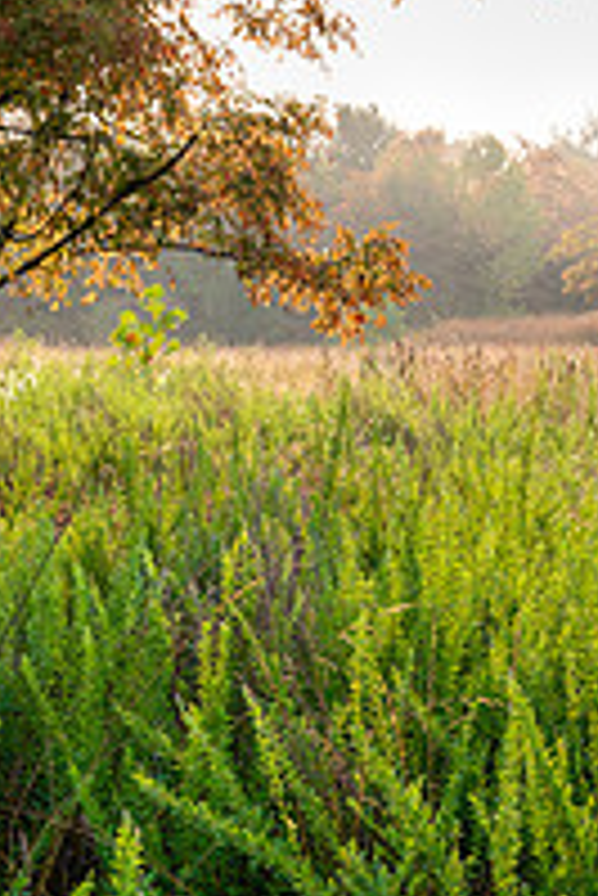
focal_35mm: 79
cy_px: 783
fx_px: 1965
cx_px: 157
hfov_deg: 17.2
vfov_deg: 25.0
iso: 400
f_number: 13
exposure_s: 1/100
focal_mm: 35
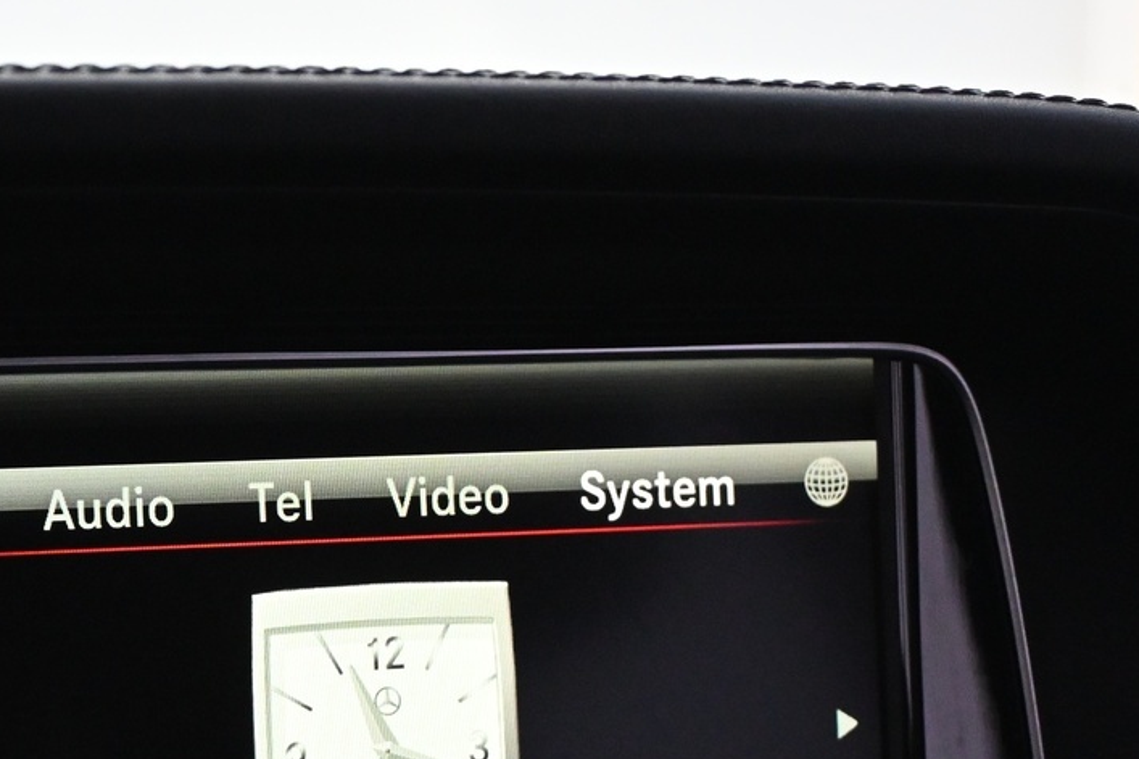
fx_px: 4022
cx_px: 350
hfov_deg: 16.1
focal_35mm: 127
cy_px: 567
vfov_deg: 10.8
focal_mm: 37
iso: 3600
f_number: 5.3
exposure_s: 1/60
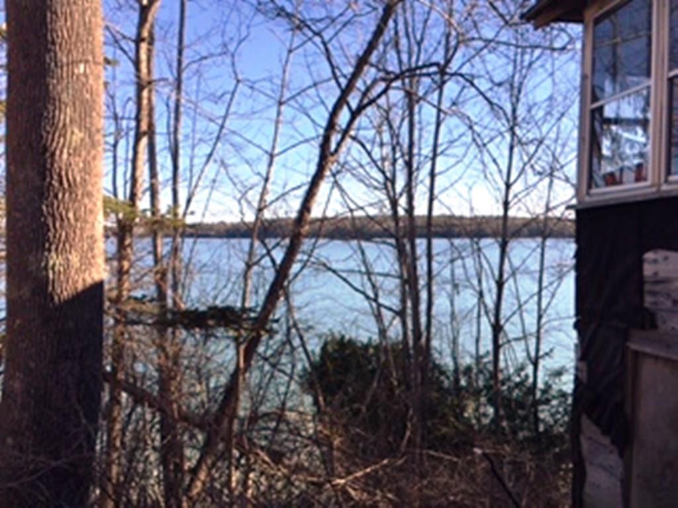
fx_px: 568
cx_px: 339
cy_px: 254
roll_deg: +0.5
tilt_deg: -3.8
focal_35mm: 29
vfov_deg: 48.2
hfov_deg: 61.7
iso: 32
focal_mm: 4.15
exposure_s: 1/1236
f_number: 2.2
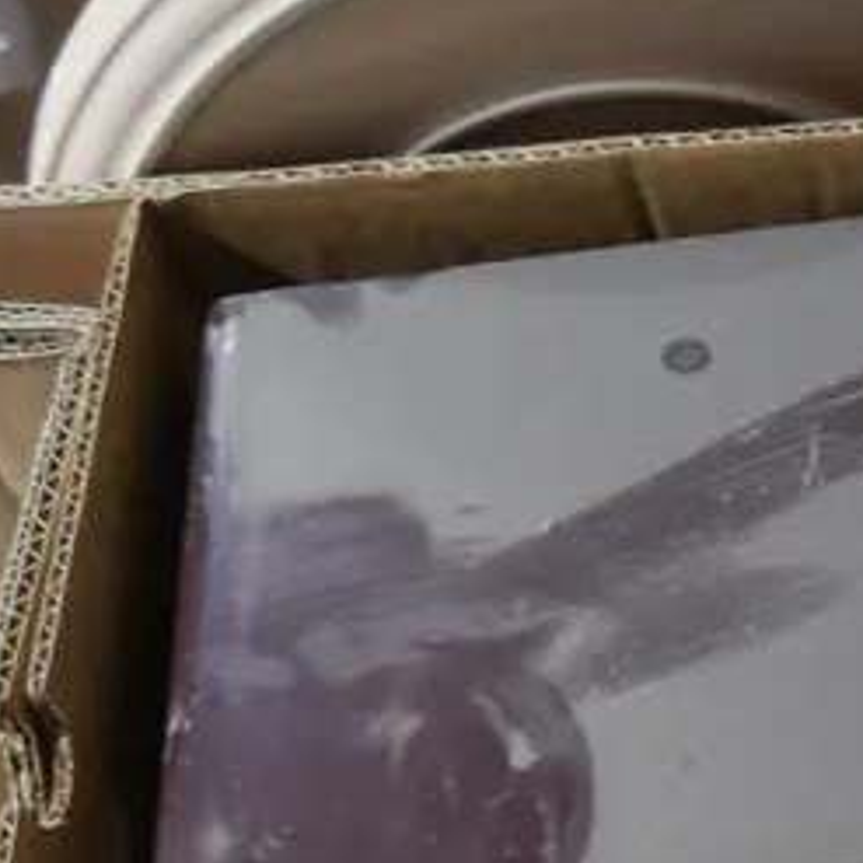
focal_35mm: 110
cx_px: 1136
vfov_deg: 14.5
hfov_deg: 15.1
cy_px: 1380
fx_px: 3103
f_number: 3.6
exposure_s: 1/60
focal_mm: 15
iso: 1000
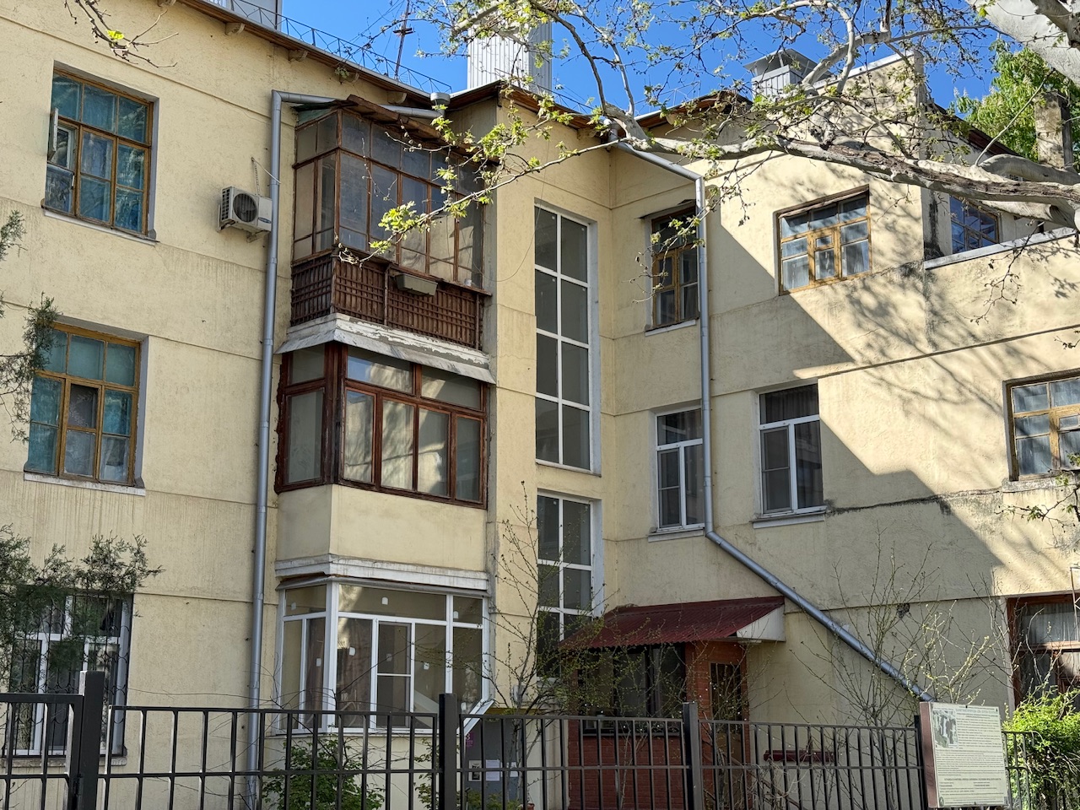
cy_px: 405
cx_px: 540
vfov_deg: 30.3
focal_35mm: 48
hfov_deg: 39.7
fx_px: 1498
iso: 64
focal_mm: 6.76
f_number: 1.78
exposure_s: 1/1513
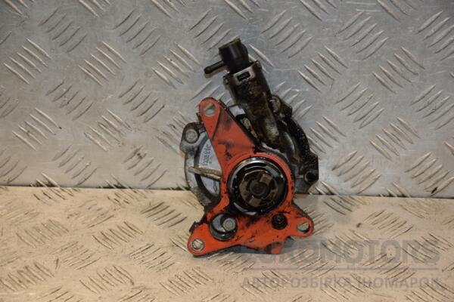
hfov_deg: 18.2
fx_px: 1419
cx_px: 227
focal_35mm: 112
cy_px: 151
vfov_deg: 12.2
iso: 800
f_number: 5.3
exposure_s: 1/200
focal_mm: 75
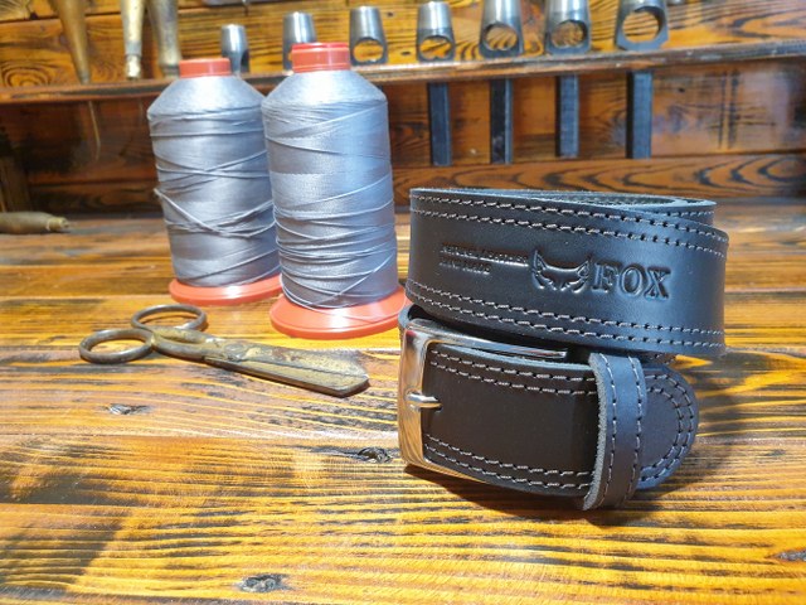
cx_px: 403
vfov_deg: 53.1
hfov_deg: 67.3
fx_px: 605
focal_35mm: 26
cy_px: 302
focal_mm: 4.3
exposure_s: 1/50
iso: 400
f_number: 2.4
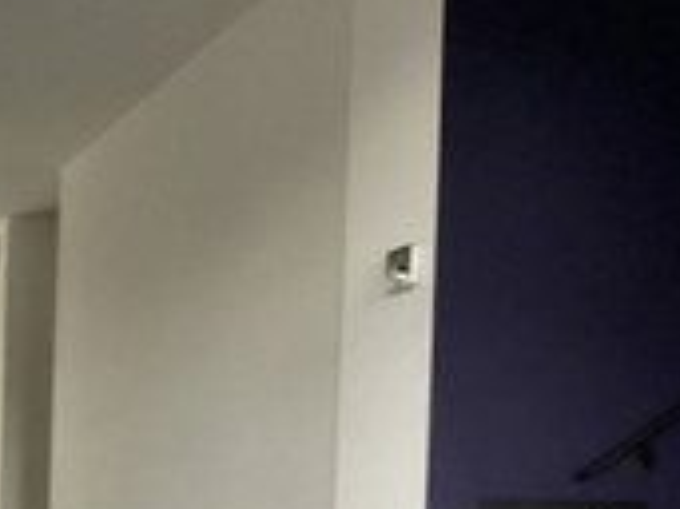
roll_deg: -1.2
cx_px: -306
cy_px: 692
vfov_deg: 15.0
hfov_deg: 18.9
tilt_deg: -3.7
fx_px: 1826
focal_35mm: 93
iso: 400
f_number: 2.4
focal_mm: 3.3
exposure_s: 1/60
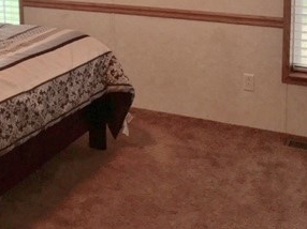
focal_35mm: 65
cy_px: -9
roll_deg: +1.9
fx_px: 576
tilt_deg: -8.6
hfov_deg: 29.5
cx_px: 90
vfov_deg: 21.6
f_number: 2.2
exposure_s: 1/30
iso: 32
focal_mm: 4.15
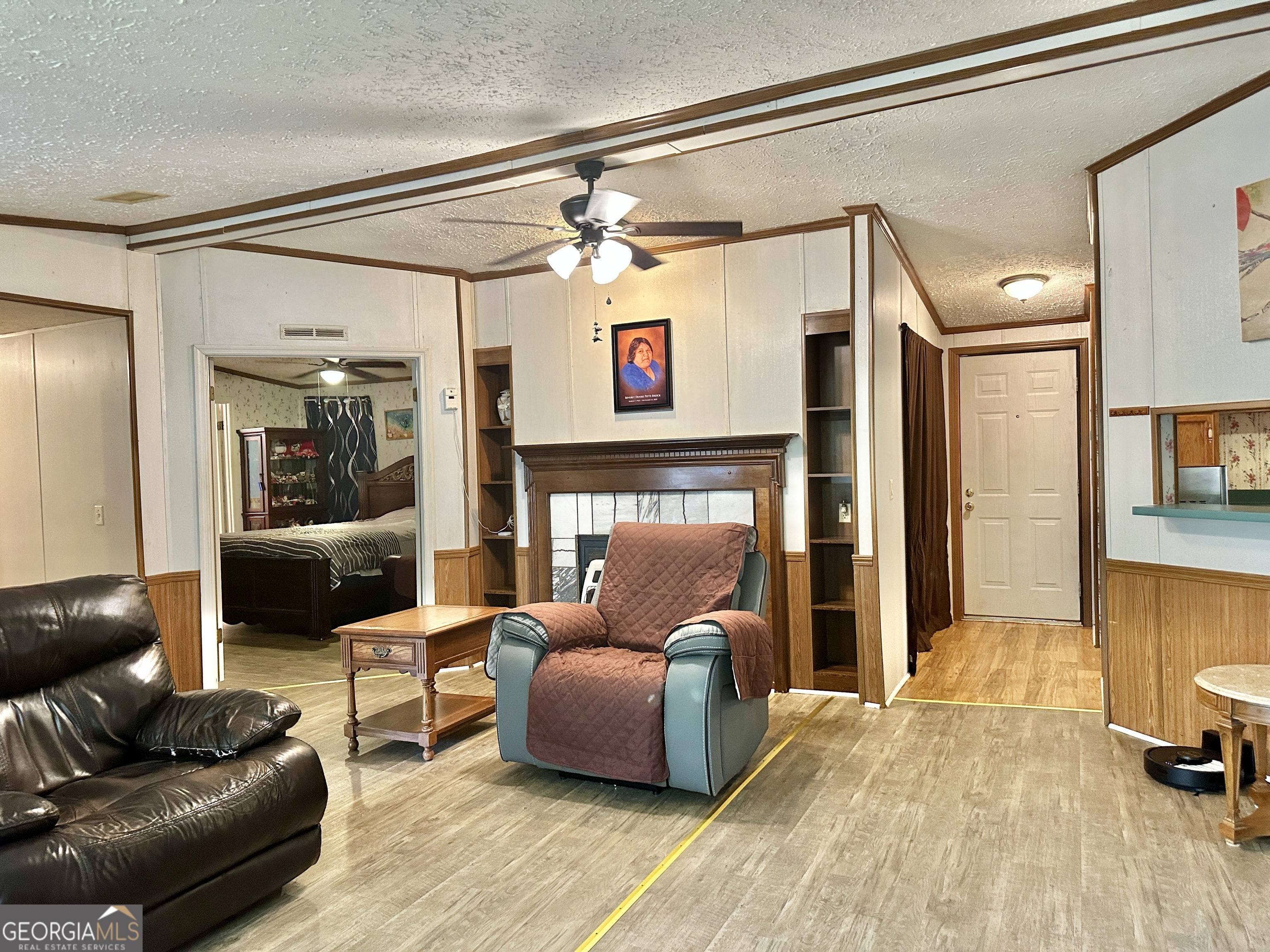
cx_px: 635
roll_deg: +1.6
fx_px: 881
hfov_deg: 71.6
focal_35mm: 24
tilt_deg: -2.0
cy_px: 476
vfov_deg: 56.8
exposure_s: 1/60
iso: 400
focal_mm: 6.86
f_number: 1.78
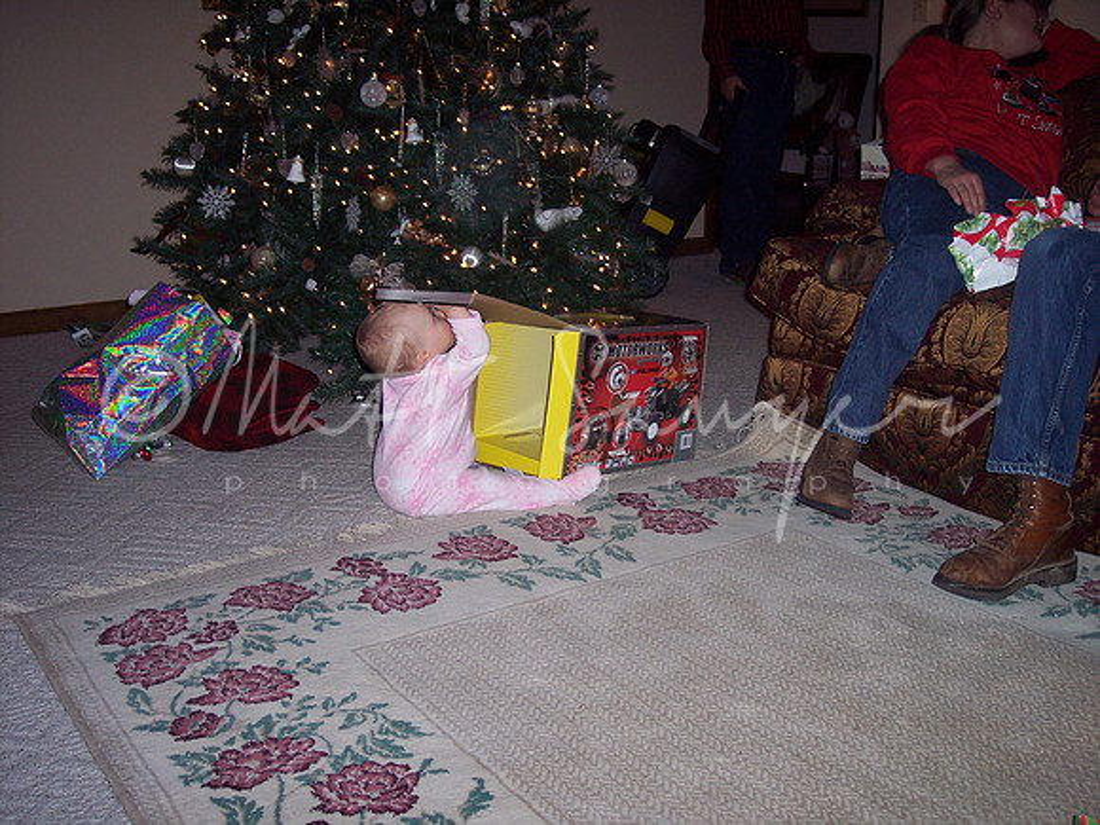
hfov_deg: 47.9
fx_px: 1239
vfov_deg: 36.8
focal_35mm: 39
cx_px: 550
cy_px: 412
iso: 100
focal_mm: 8
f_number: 2.8
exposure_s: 1/60
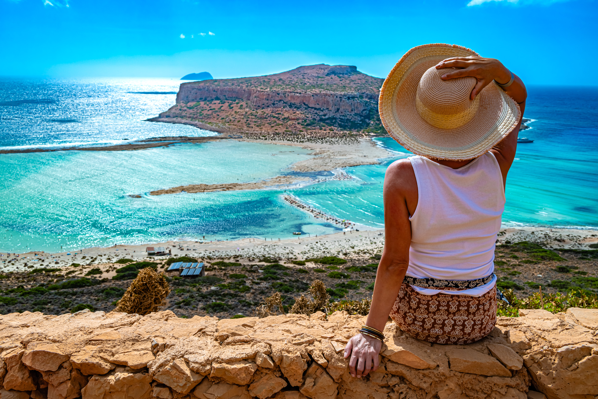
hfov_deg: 62.8
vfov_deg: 44.3
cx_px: 299
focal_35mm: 30
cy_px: 200
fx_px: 490
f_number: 10
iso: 200
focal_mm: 29.5
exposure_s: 1/640
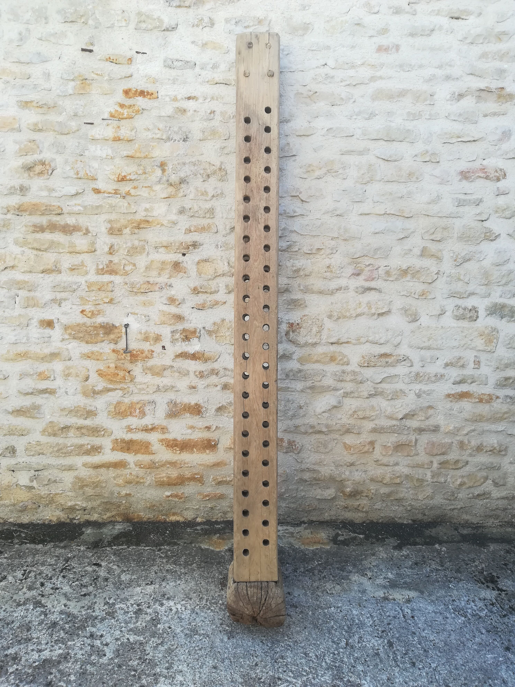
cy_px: 344
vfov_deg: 67.3
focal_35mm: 26
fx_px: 516
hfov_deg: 53.1
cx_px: 258
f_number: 2.2
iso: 50
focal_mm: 3.83
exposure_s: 1/115
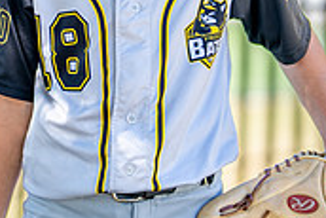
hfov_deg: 10.0
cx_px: 124
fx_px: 1858
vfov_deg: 6.7
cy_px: -14
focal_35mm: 205
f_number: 1.2
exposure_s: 1/1600
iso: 100
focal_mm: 50
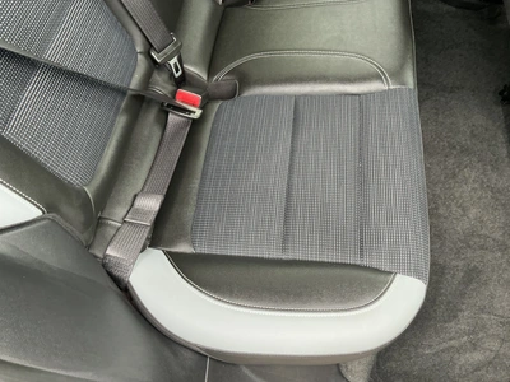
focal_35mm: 28
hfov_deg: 63.4
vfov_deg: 49.7
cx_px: 255
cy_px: 191
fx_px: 413
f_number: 1.8
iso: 125
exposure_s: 1/60
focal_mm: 3
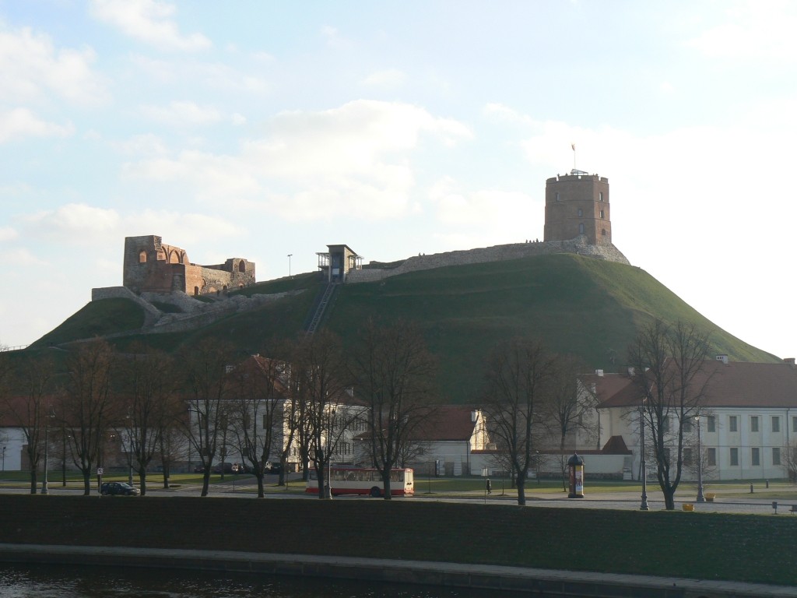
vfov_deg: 24.4
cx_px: 398
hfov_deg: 32.2
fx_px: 1381
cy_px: 299
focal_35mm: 60
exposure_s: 1/400
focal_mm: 10.1
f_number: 5.6
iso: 80
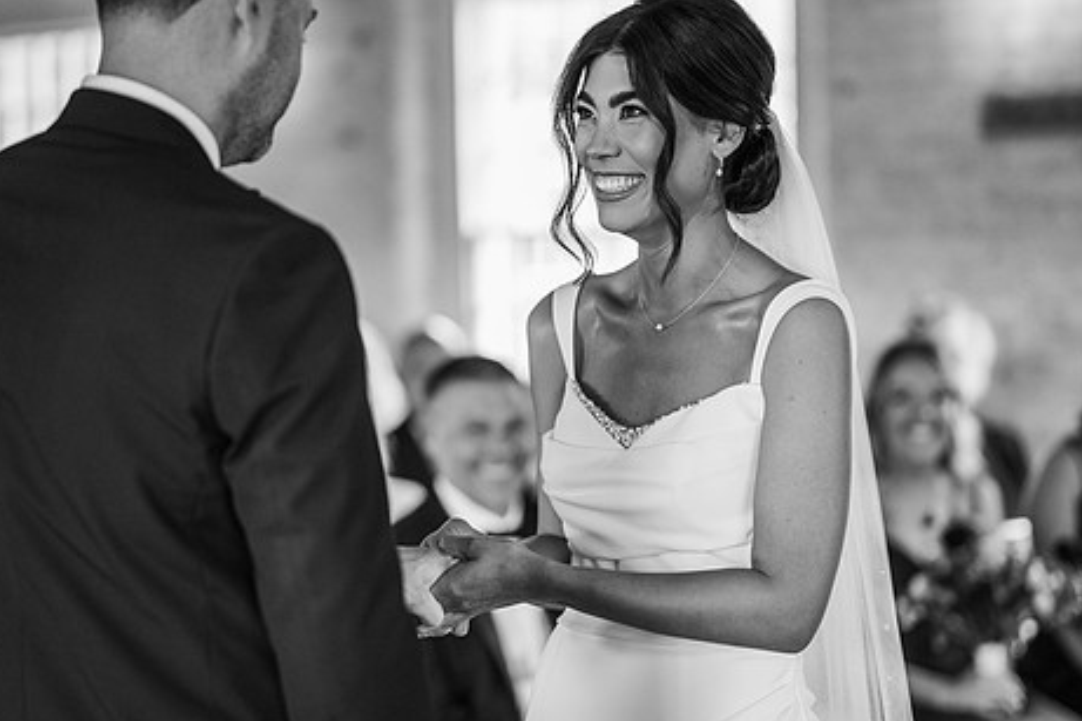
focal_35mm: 107
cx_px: 570
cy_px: 338
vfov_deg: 12.8
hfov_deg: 19.1
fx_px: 3215
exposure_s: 1/200
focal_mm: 85
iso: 800
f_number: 2
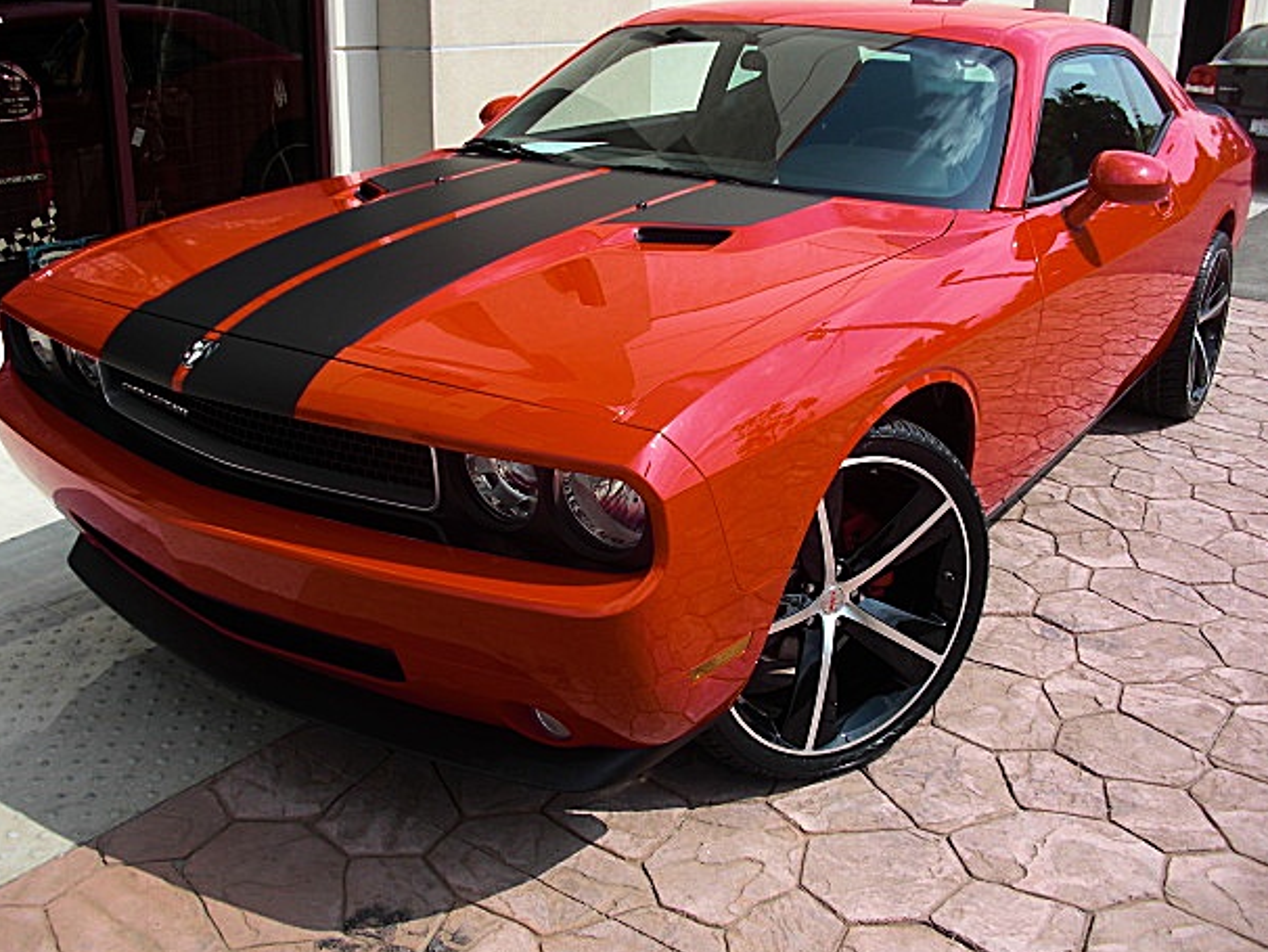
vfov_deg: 37.7
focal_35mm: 38
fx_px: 1393
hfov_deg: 49.0
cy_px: 464
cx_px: 630
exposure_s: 1/125
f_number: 7.9
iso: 50
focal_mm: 6.3
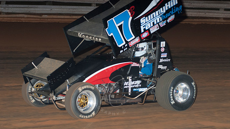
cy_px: 54
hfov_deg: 16.9
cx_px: 114
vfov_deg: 9.5
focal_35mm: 127
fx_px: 774
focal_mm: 80
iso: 400
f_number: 4.5
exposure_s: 1/400
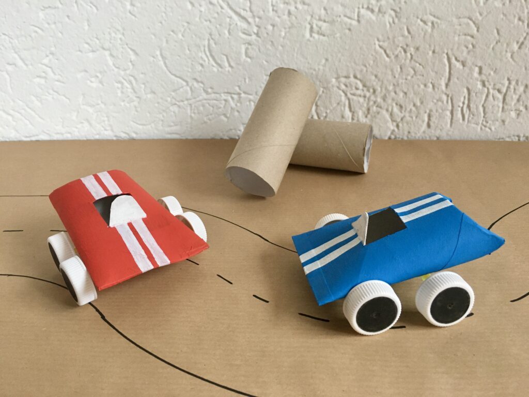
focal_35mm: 29
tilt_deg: -25.0
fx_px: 443
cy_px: 198
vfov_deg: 48.2
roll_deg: +1.5
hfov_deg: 61.7
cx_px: 264
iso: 160
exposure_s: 1/33
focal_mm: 4.15
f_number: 2.2
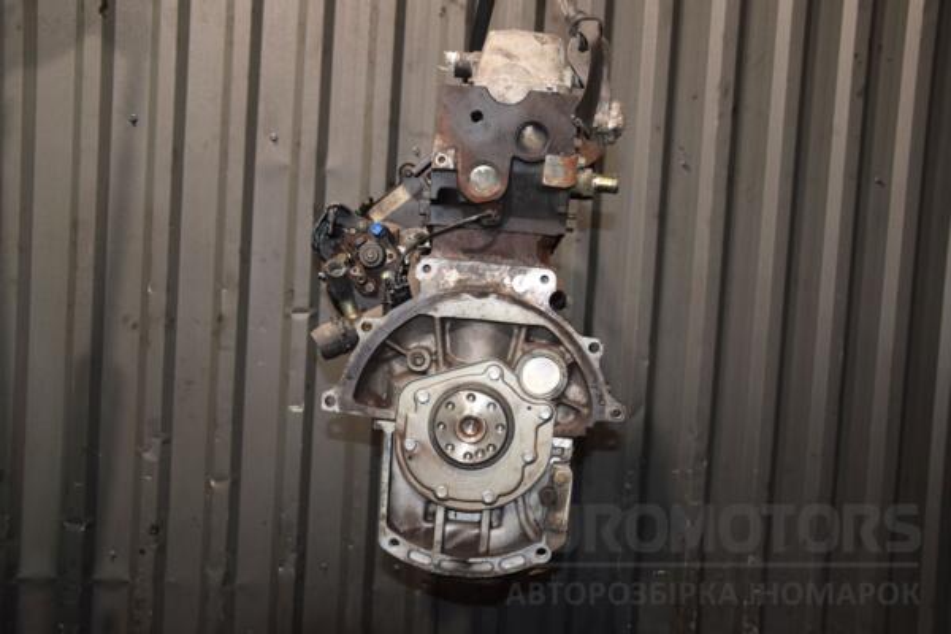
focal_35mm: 36
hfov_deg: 53.1
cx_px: 476
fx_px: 951
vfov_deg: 36.9
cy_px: 317
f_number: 5
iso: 800
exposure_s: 1/60
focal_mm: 24
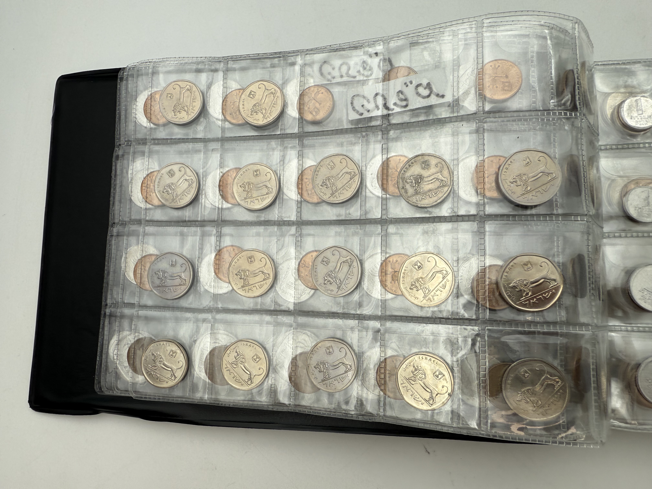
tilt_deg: -80.1
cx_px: 326
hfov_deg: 71.6
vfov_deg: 56.8
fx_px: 452
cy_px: 244
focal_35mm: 24
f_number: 2.2
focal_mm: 2.22
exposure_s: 1/281
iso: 40
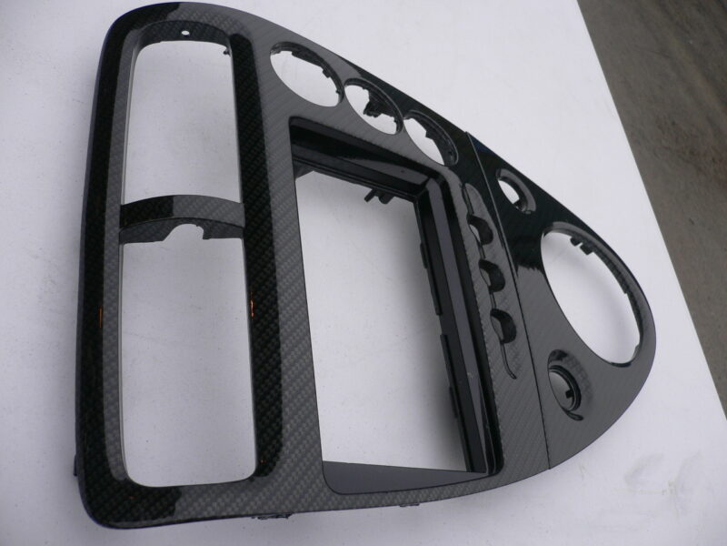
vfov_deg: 40.7
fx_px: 735
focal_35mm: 35
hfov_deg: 52.6
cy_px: 273
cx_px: 364
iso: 80
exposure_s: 1/125
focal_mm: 5.8
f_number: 2.8
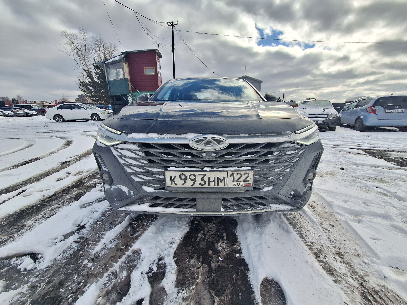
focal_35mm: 13
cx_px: 204
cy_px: 152
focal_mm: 1.74
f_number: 2.2
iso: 40
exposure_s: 1/3846
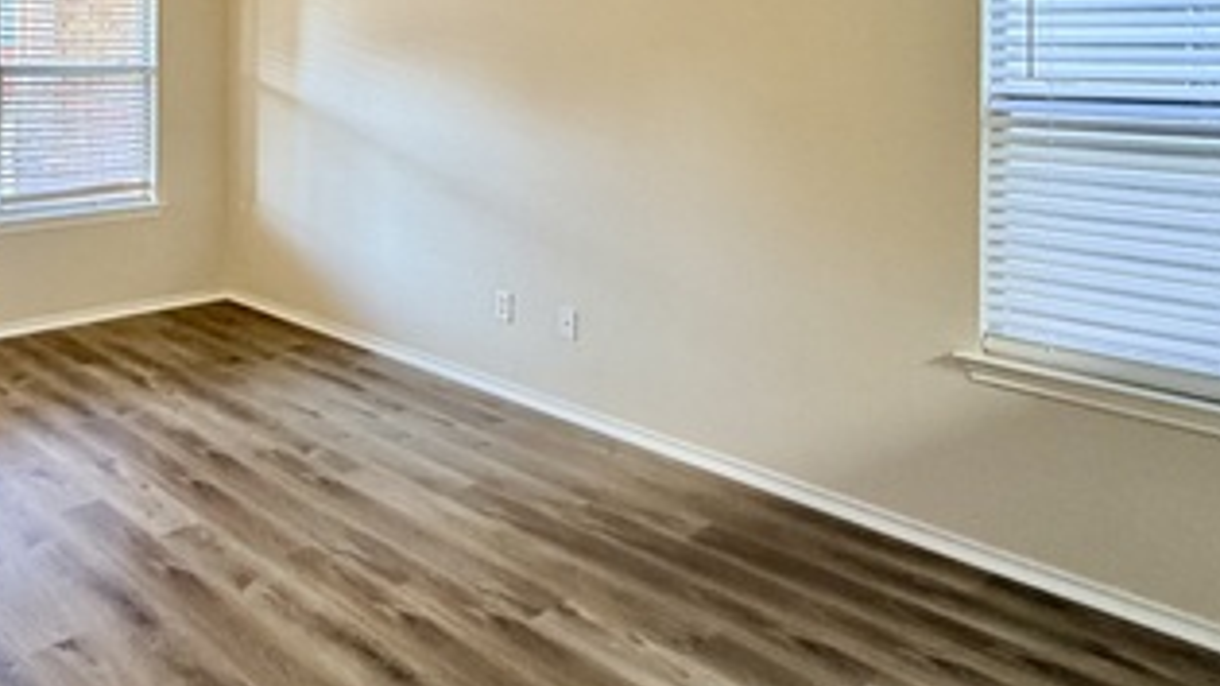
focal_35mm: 31
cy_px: 47
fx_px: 1003
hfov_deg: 58.1
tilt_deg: +0.3
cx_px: 252
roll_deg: +0.4
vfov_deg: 35.2
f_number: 2.2
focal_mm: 2.22
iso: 320
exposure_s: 1/60
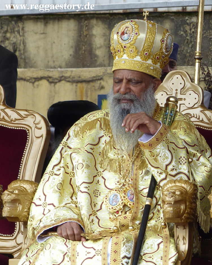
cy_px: 141
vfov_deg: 7.4
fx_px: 2039
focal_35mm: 260
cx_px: 106
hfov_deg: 6.0
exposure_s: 1/200
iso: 100
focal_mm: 44.8
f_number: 4
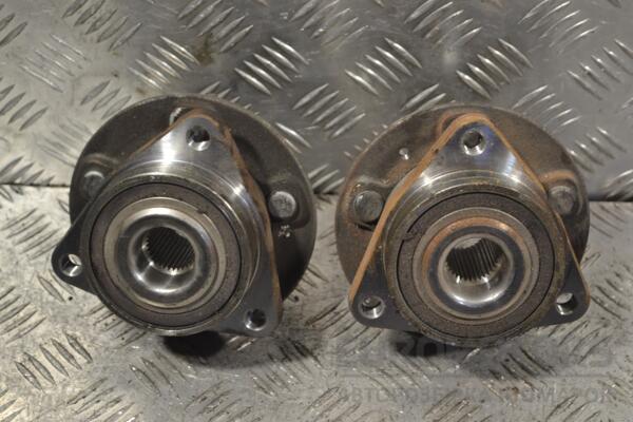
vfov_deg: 18.9
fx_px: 1266
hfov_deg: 28.1
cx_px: 316
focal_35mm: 72
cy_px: 211
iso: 450
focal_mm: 48
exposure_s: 1/60
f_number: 5.3
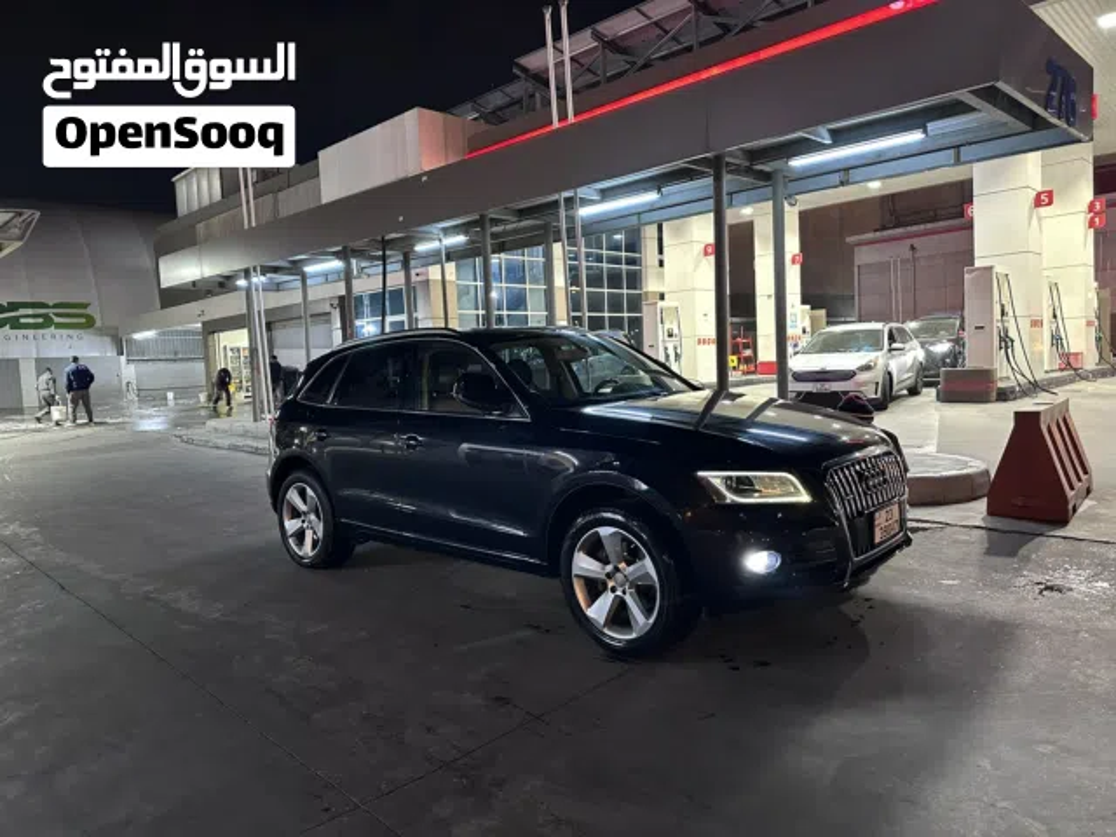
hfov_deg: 71.6
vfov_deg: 56.8
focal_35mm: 24
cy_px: 418
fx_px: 774
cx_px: 558
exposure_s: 1/33
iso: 640
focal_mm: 6.86
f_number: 1.78
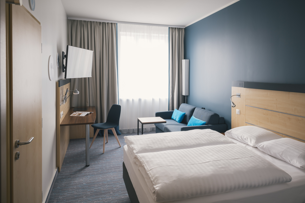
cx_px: 152
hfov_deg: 73.7
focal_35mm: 24
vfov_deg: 53.1
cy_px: 102
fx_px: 203
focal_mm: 24
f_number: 11
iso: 200
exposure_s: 1/2.5
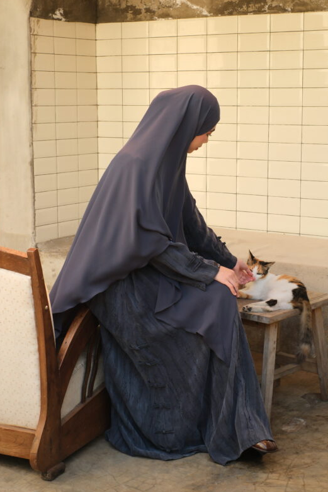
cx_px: 173
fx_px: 834
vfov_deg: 32.9
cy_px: 233
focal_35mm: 61
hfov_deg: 22.2
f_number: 6.4
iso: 800
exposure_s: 1/250
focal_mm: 35
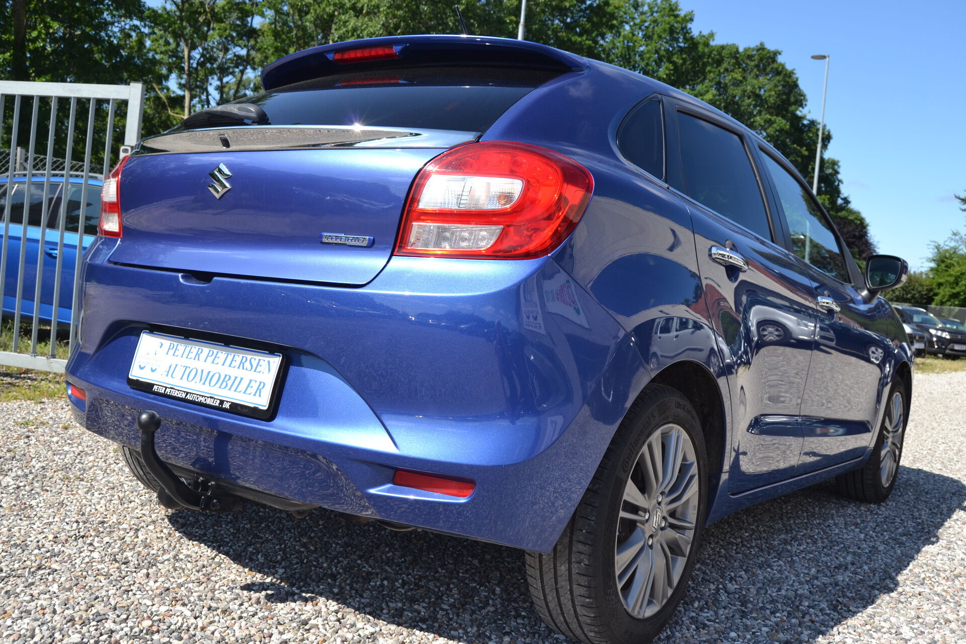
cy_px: 322
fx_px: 885
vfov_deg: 40.0
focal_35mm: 33
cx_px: 483
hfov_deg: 57.2
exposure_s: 1/250
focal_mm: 22
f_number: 8
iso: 100
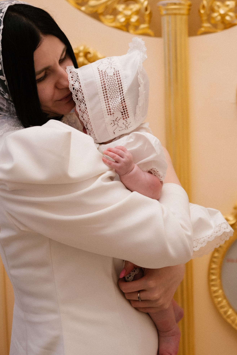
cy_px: 125
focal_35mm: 68
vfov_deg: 29.5
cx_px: 190
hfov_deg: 19.8
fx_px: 671
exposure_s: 1/250
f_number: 1.8
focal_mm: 35
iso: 640
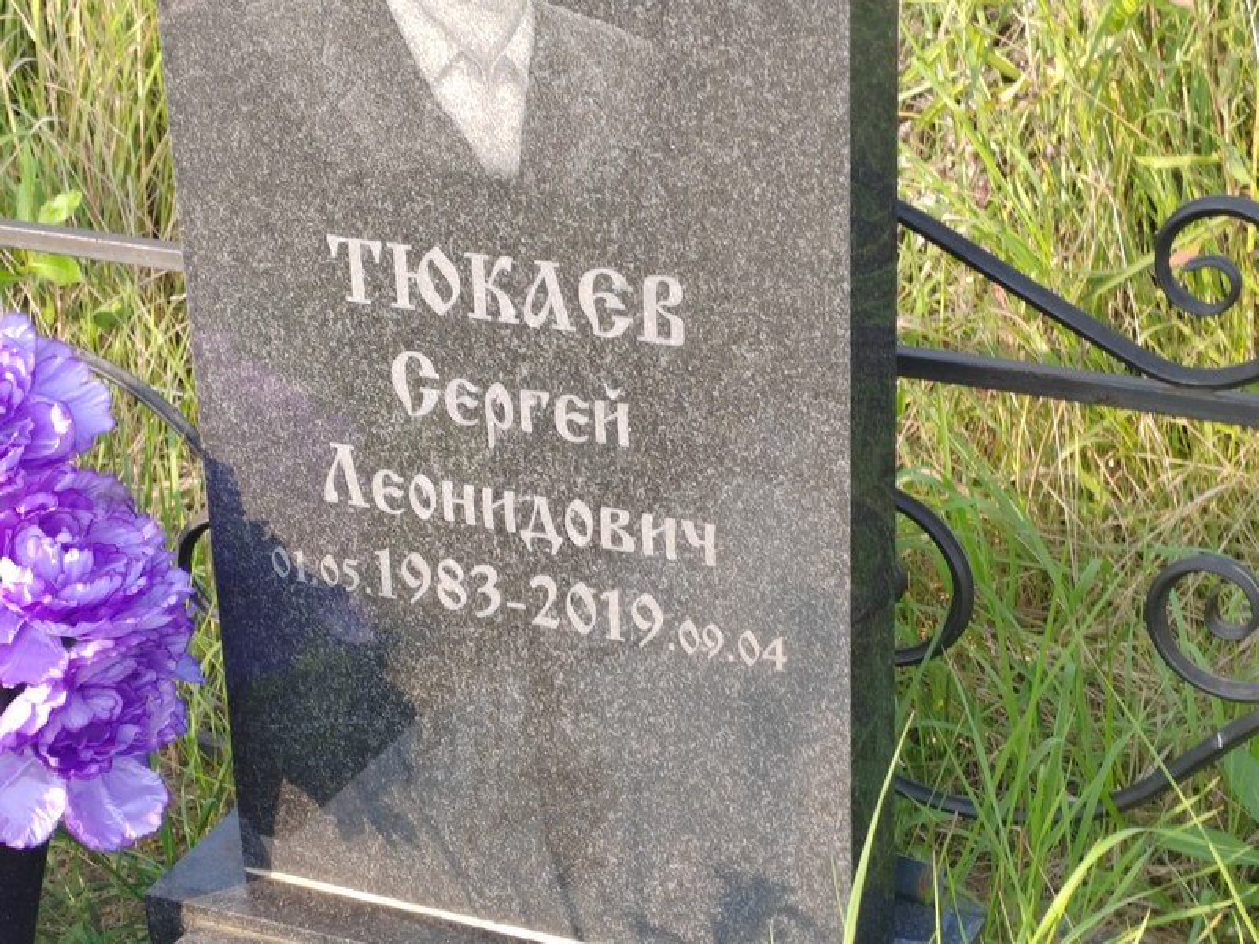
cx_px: 630
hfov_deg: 24.4
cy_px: 472
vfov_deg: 18.4
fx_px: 2910
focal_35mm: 80
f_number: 1.9
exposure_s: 1/170
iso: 100
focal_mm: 5.52
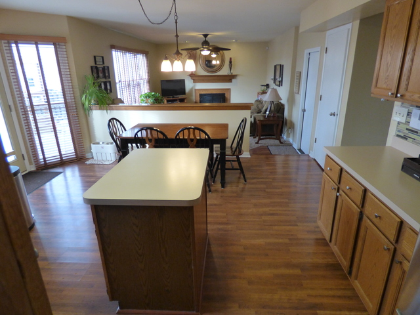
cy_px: 158
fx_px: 243
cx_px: 210
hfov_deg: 81.7
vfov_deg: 66.0
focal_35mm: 20
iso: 400
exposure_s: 1/50
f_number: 2.8
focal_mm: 3.58
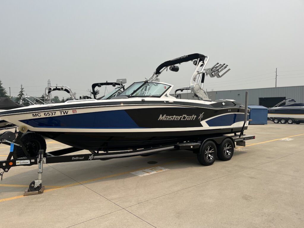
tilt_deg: -3.5
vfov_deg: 53.1
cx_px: 152
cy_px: 114
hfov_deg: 67.3
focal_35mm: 26
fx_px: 228
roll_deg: +1.8
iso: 50
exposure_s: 1/5848
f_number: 1.6
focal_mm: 5.1
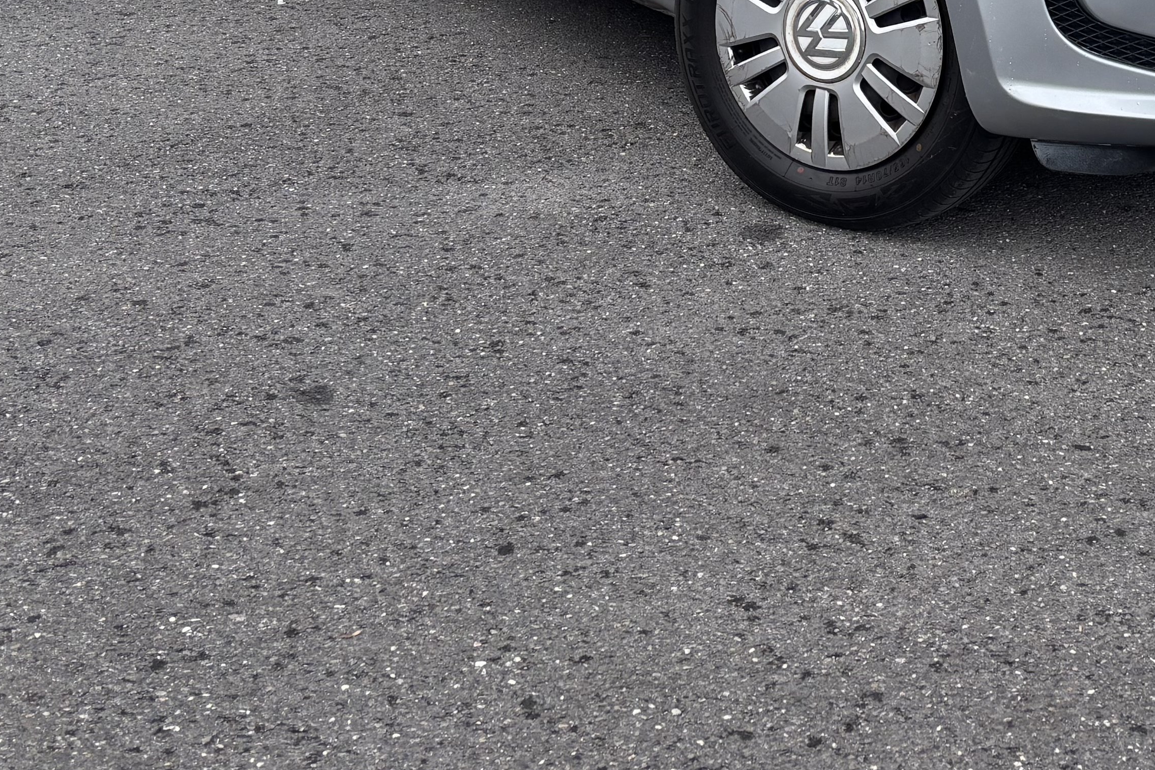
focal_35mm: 68
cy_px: -282
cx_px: 903
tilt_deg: -4.5
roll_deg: +0.2
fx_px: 2181
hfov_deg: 29.1
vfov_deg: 18.4
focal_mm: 5.96
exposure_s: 1/851
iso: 50
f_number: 1.6
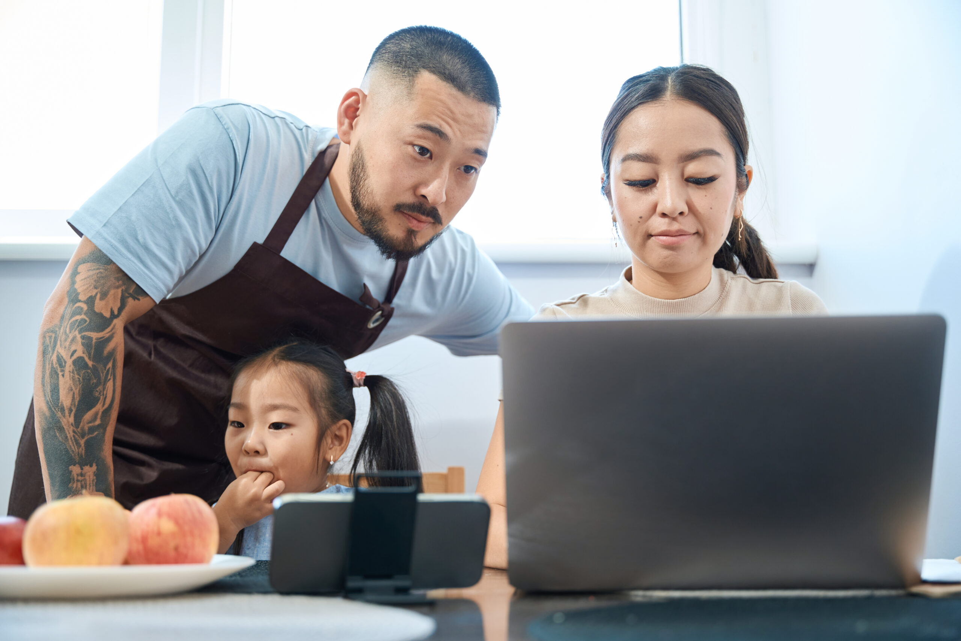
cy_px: 320
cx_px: 480
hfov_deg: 48.8
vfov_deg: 33.6
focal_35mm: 40
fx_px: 1060
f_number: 2.8
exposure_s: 1/250
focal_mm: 39.7
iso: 640
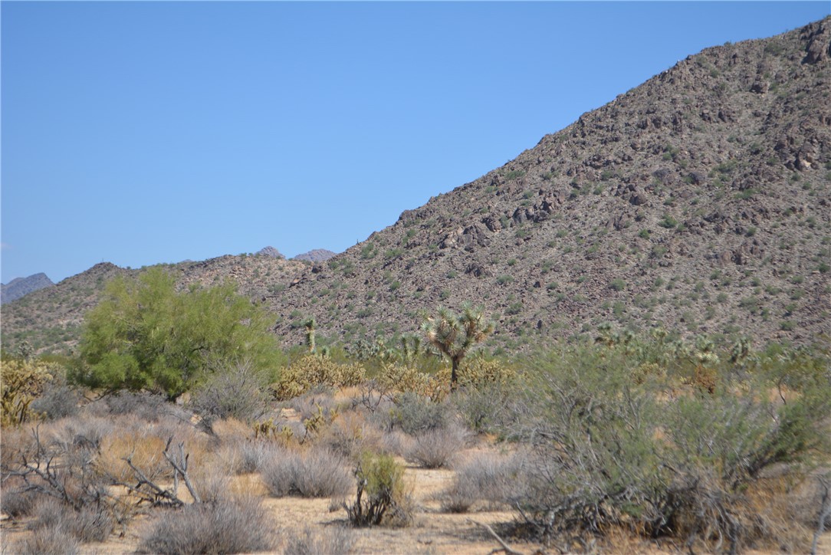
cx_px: 416
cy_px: 278
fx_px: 1905
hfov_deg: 24.6
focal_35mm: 82
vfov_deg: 16.6
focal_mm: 55
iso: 400
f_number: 6.3
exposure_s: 1/1600
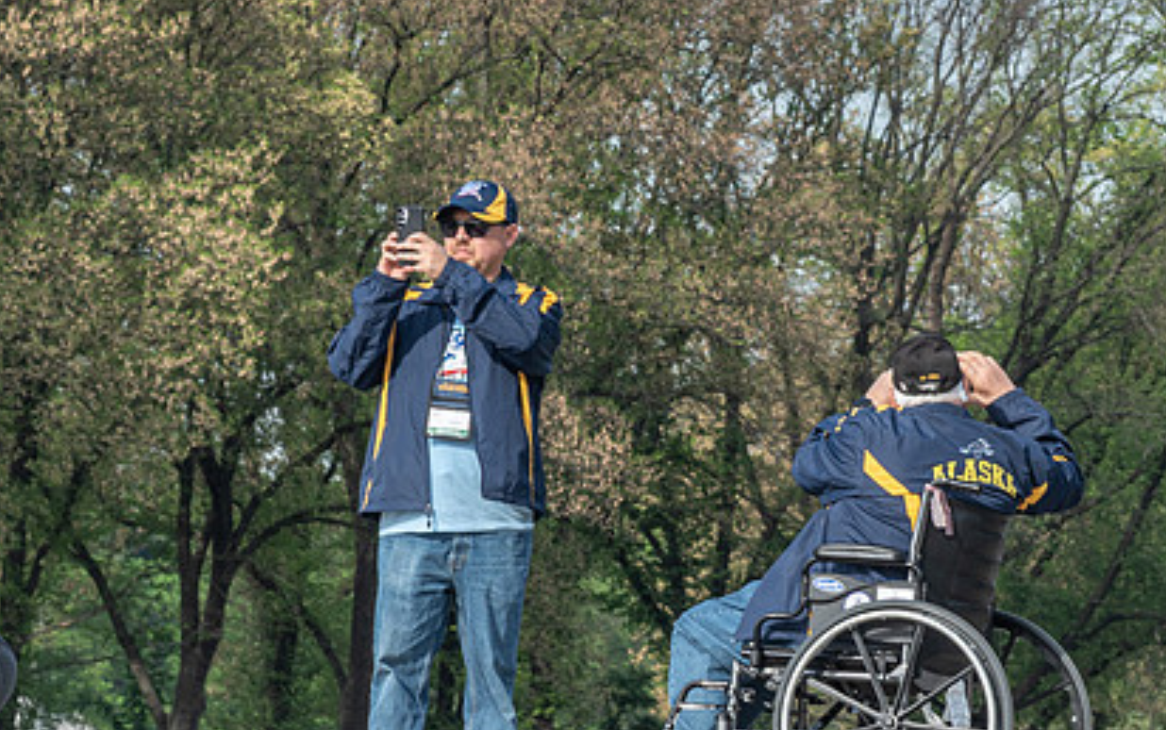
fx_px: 9825
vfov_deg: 4.3
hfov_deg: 6.8
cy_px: 547
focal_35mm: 309
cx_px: 876
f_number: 11
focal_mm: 120
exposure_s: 1/125
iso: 160
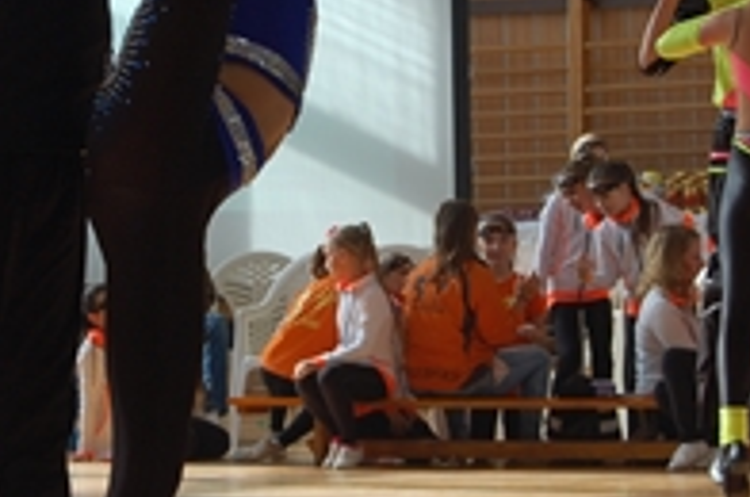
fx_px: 3661
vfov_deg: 7.8
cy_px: 199
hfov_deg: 11.7
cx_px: 195
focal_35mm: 176
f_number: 5.6
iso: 250
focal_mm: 46
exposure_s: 1/125
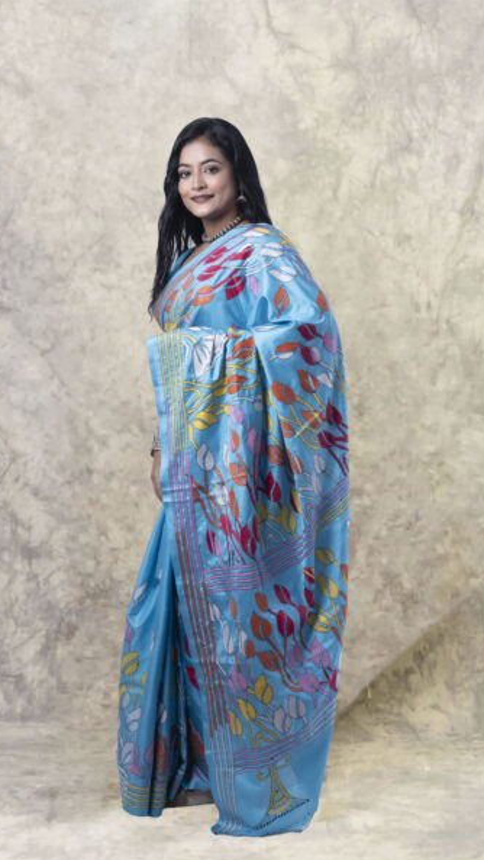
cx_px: 210
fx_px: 1208
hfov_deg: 22.6
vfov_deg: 39.2
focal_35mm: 53
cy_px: 434
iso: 100
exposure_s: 1/200
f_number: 10
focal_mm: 50
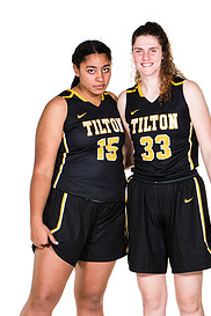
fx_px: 1872
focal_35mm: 213
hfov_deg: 6.4
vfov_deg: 9.7
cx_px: 106
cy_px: 220
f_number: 6.3
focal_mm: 86
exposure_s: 1/160
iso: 200
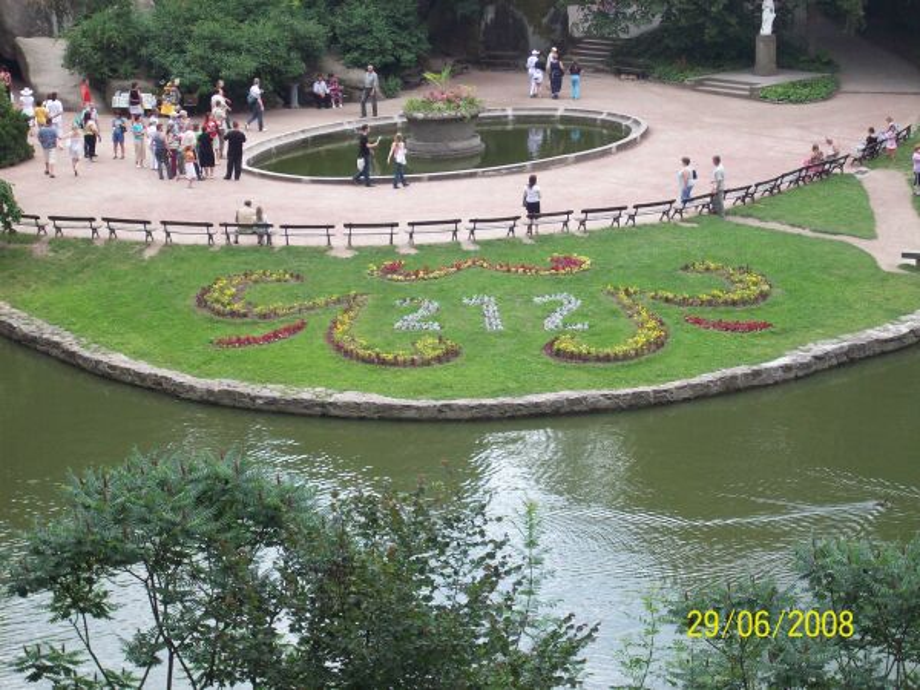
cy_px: 345
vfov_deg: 16.1
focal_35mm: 92
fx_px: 2445
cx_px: 460
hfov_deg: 21.3
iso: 80
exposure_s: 1/174
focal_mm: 15.3
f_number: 4.7
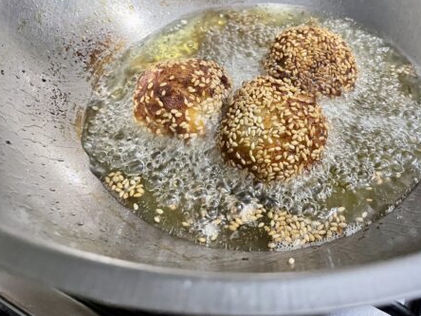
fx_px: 414
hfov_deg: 53.6
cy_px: 126
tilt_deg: -45.9
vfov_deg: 41.6
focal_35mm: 34
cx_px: 253
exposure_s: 1/50
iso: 400
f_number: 1.6
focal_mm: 4.2
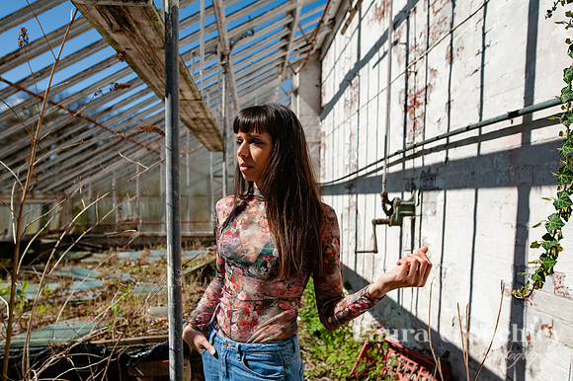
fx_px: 436
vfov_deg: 47.2
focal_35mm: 27
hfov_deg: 66.7
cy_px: 212
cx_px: 286
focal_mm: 24
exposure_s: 1/3200
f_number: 3.5
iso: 200
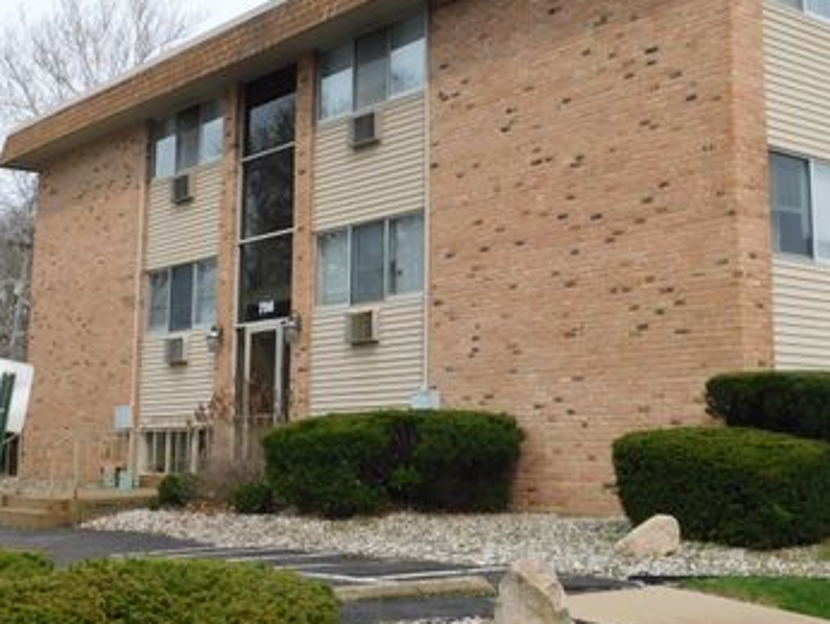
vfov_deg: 28.0
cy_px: 241
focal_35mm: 52
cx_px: 518
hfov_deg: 36.6
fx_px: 1248
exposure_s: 1/800
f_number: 3.5
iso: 125
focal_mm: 6.3
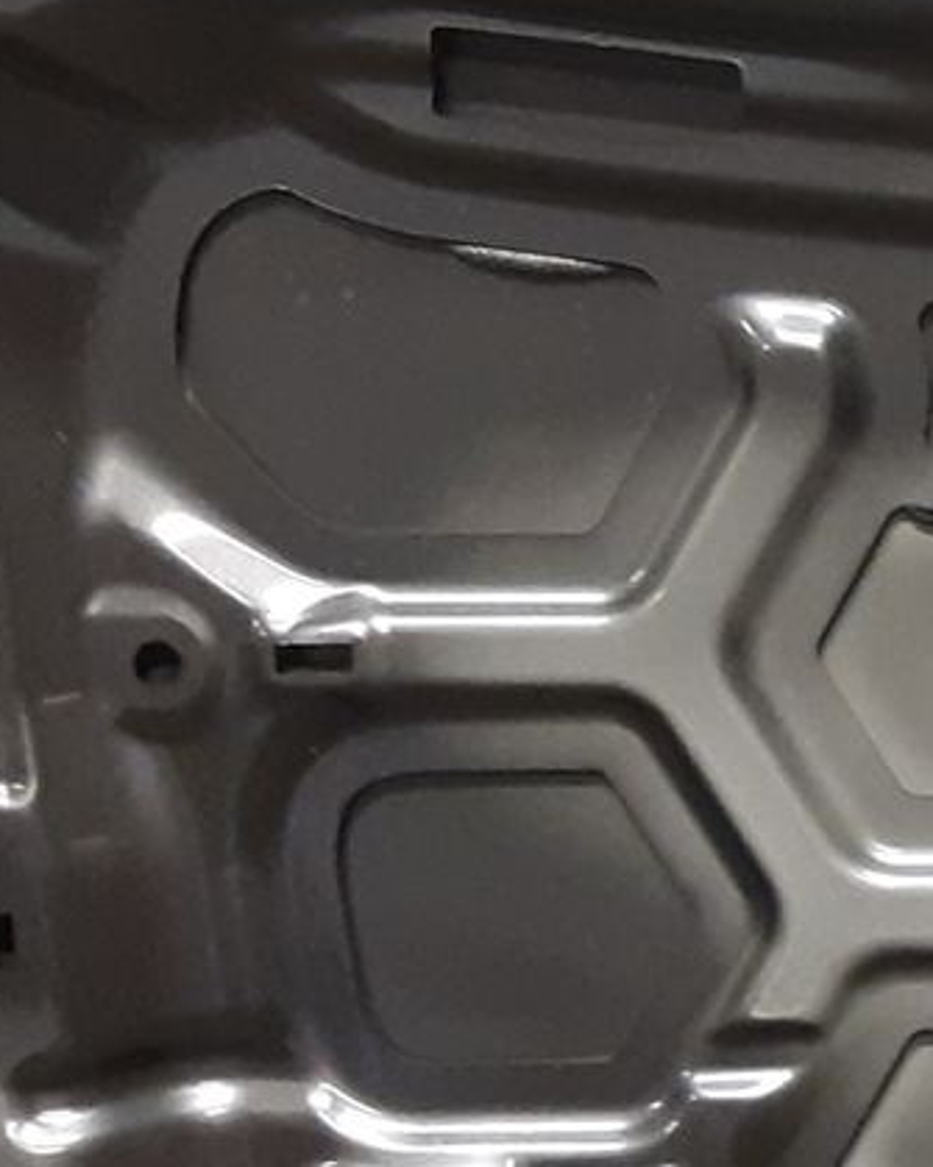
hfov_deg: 11.0
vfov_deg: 15.4
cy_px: 944
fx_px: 4282
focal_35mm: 124
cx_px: 2008
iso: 200
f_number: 1.7
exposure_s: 1/50
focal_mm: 3.93
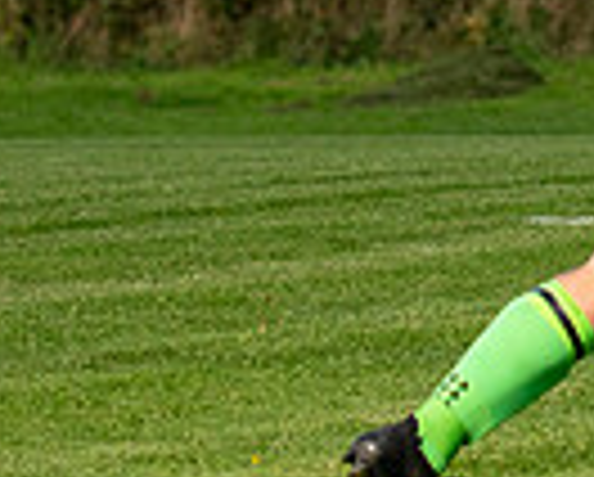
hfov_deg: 3.1
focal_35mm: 624
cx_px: 1230
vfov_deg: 2.5
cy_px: -127
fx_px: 10986
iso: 200
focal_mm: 70
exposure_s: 1/3200
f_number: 2.8
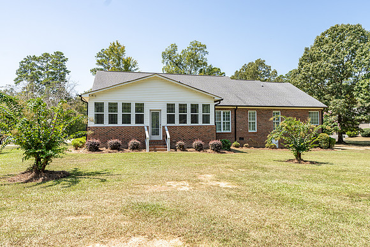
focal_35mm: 25
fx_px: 256
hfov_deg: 71.7
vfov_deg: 51.5
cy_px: 124
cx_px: 187
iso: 400
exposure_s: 1/1600
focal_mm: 24
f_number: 5.6
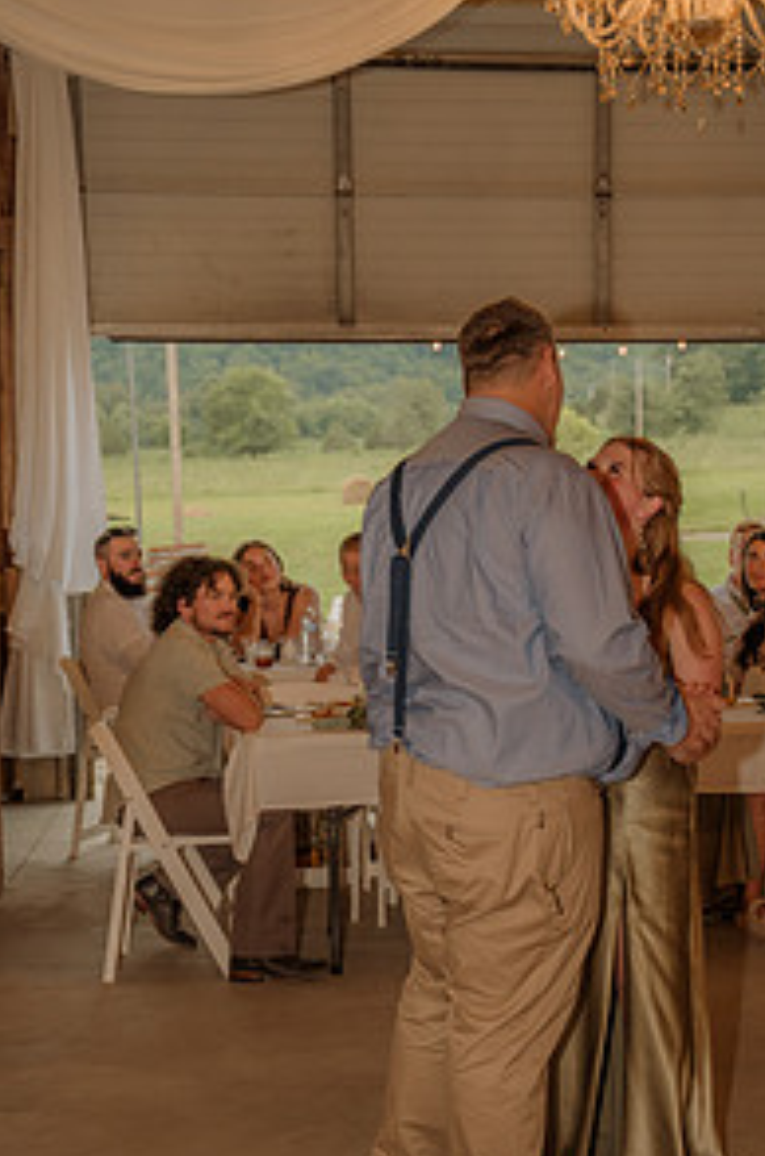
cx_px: 586
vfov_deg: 25.4
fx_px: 2562
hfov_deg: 16.9
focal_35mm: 80
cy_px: 615
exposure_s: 1/200
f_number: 4
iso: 320
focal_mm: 52
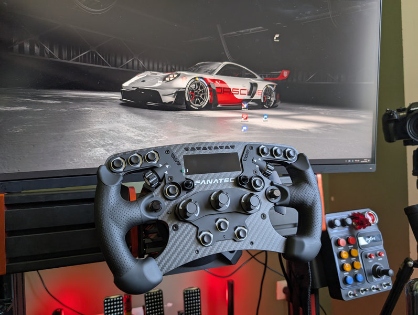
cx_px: 209
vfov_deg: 56.9
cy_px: 158
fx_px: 290
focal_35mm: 24
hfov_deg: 71.5
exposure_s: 1/169
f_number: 1.68
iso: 387
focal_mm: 6.9
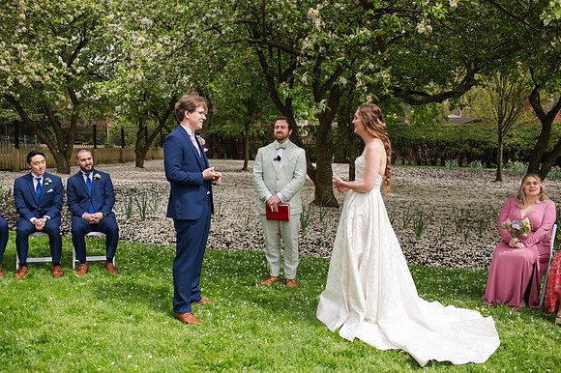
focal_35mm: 36
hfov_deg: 53.8
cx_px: 280
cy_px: 186
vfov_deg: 37.3
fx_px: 553
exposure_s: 1/800
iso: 125
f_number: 3.2
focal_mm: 35
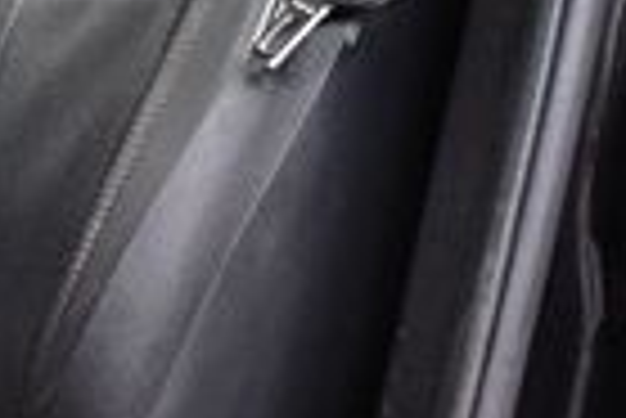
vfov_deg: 8.2
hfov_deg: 12.1
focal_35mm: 166
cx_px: -122
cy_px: -162
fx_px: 2890
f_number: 3.5
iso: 3200
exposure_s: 1/125
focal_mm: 18
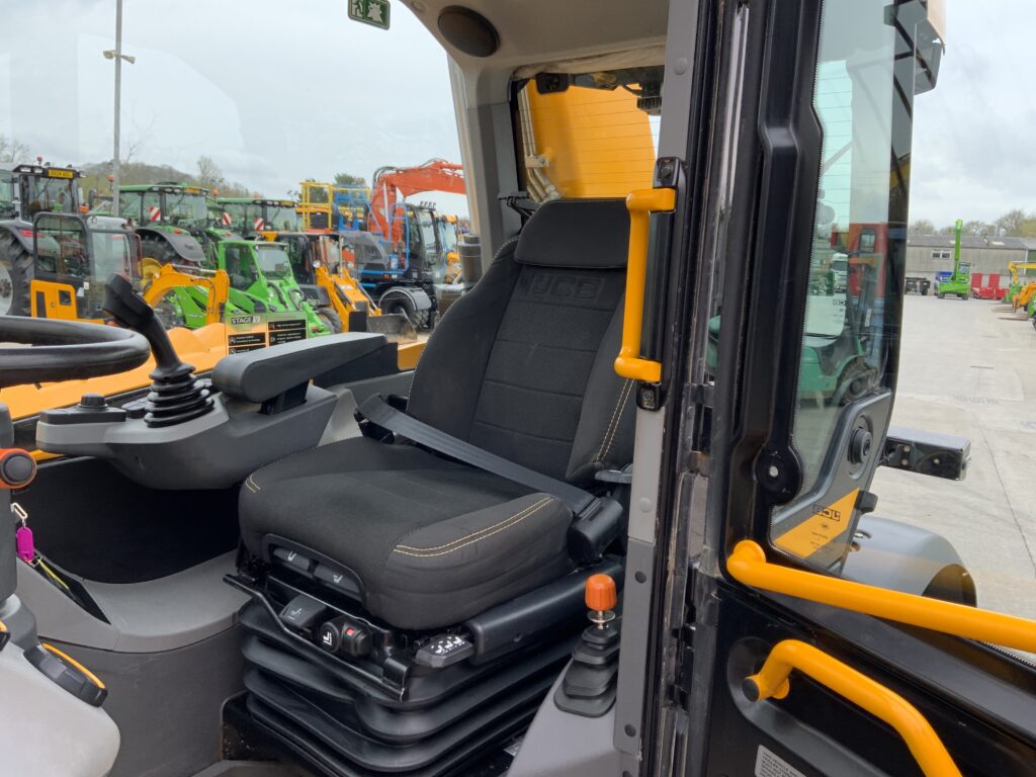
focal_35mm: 29
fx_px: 868
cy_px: 388
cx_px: 518
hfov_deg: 61.7
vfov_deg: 48.2
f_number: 1.8
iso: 16
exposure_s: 1/225
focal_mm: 3
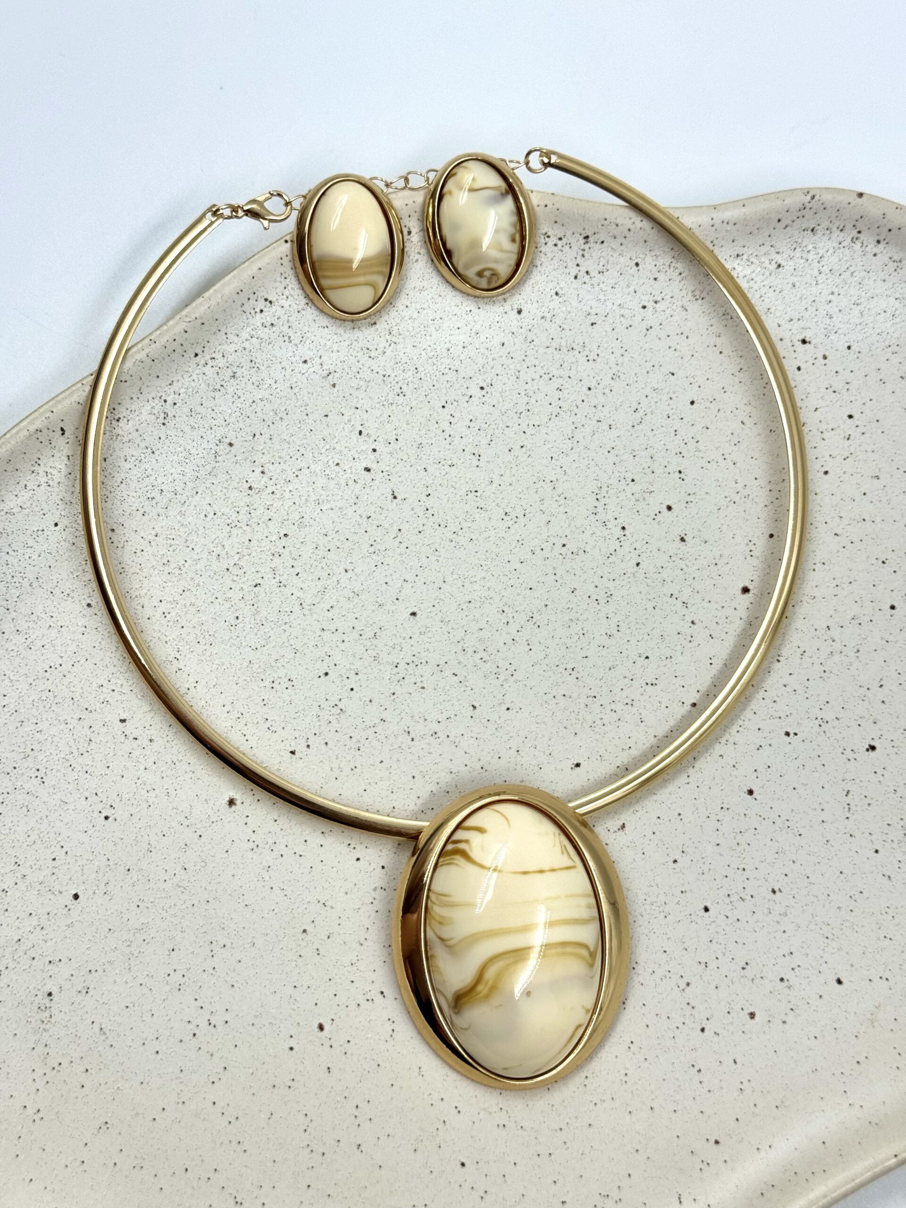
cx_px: 453
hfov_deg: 30.3
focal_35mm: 48
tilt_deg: -76.4
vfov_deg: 39.7
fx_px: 1675
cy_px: 604
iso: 64
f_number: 1.78
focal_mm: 6.76
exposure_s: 1/980
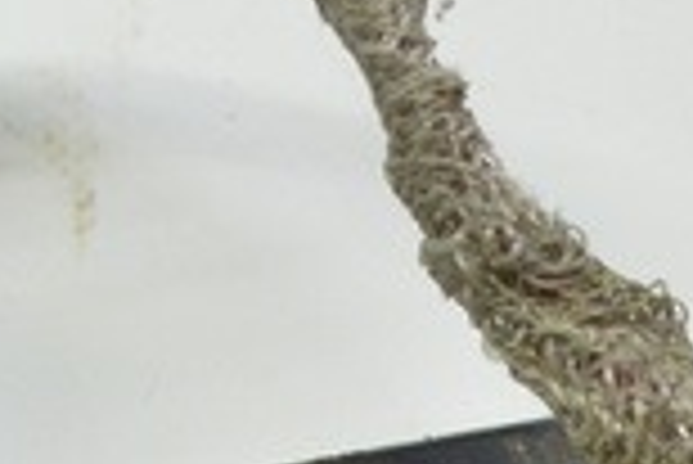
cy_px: 777
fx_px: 4220
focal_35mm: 219
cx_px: 423
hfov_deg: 9.4
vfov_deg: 6.2
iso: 400
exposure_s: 1/60
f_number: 3.8
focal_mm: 22
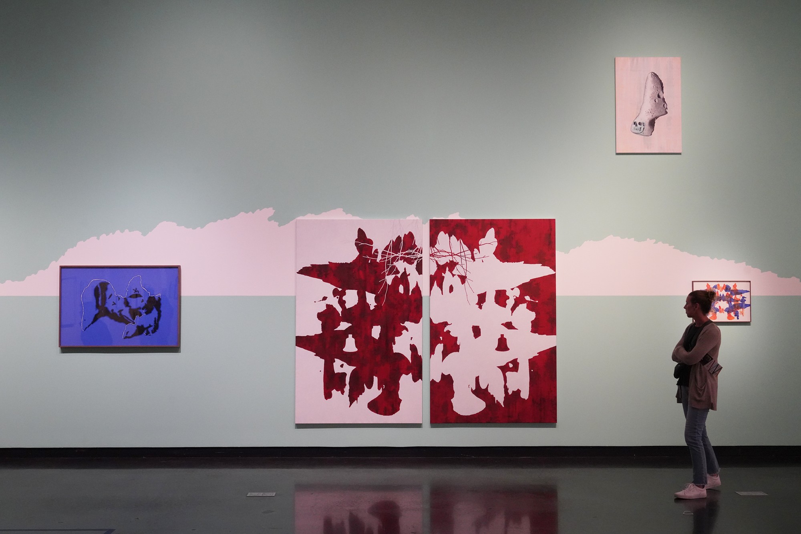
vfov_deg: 29.9
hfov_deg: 43.6
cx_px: 400
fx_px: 1001
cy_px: 267
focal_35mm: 45
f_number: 9
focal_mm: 45
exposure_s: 1/100
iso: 6400
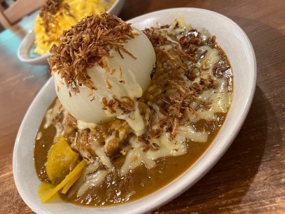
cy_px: 107
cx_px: 137
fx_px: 222
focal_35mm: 27
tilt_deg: -42.3
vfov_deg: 51.4
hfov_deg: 65.3
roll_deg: +37.3
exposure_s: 1/40
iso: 400
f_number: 1.5
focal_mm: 5.7
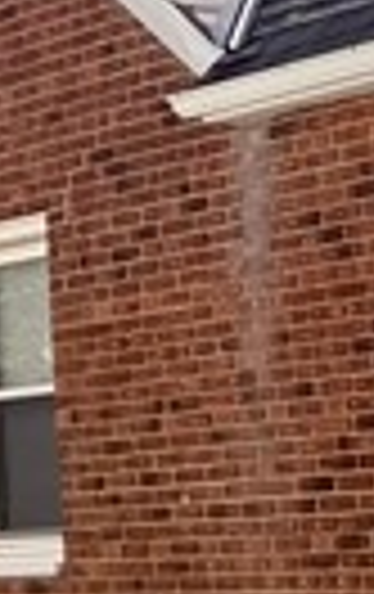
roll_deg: +0.2
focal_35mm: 197
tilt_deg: +5.0
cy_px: 382
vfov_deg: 10.6
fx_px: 3199
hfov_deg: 4.8
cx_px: -1856
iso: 80
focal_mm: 6.76
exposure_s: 1/3145
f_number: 1.78
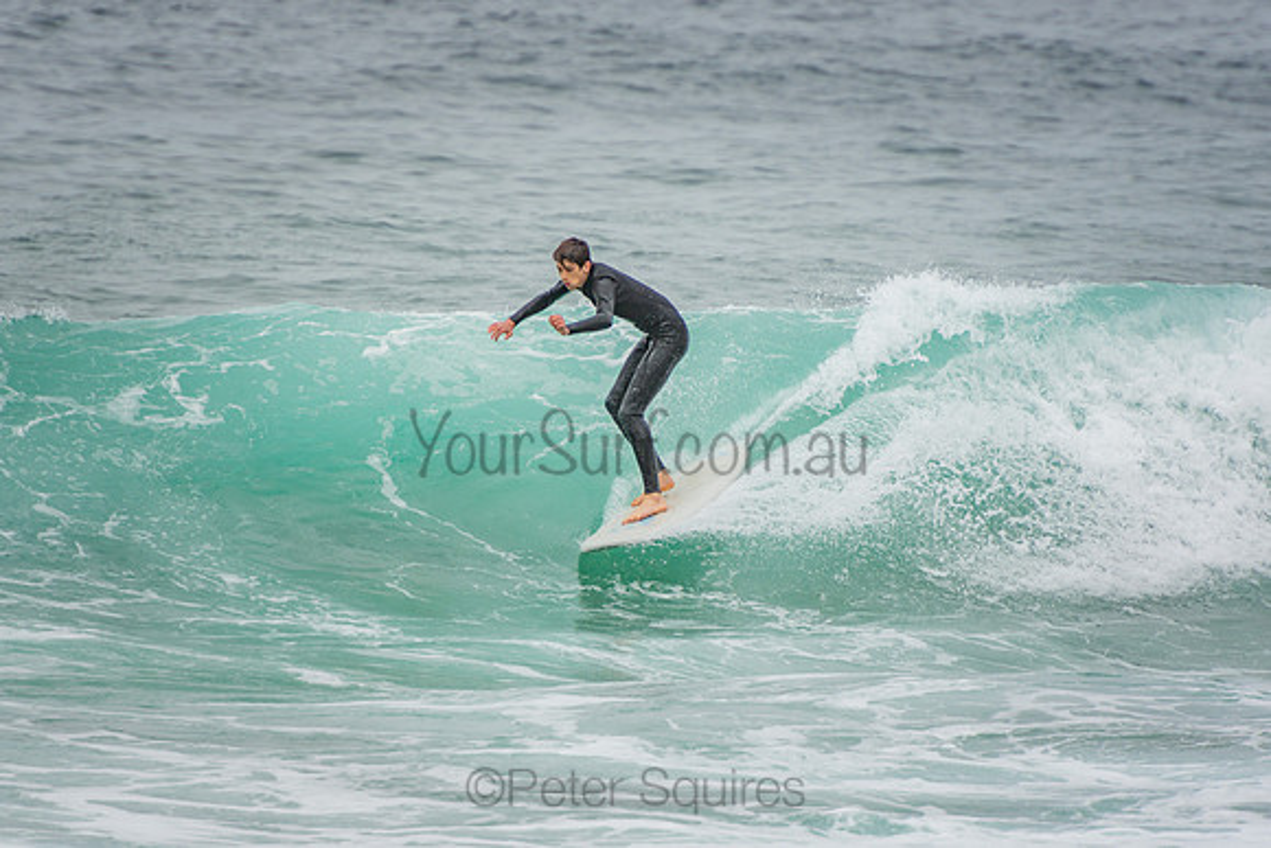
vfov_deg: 2.4
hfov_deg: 3.5
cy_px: 424
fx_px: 20658
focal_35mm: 585
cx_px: 636
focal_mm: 390
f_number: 5.6
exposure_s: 1/1600
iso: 220
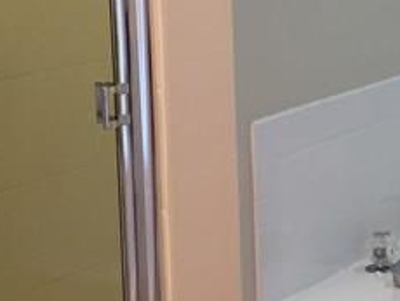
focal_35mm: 129
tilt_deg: -7.5
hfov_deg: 14.7
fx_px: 1492
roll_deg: -0.3
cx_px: 504
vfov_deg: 11.5
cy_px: 40
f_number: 2.2
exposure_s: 1/30
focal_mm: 4.15
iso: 64
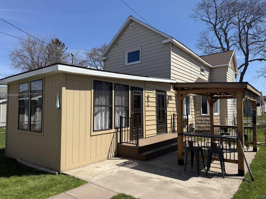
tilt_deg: +2.4
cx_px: 133
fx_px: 184
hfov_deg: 71.6
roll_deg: +0.2
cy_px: 100
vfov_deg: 56.8
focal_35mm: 24
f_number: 1.78
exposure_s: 1/5319
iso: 80
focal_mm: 6.76
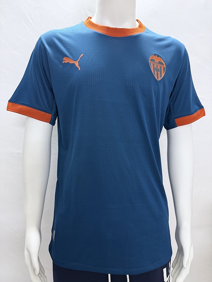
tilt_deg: -7.2
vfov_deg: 71.6
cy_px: 141
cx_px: 106
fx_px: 196
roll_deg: -2.1
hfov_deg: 56.8
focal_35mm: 24
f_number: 1.78
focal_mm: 6.76
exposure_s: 1/50
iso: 400
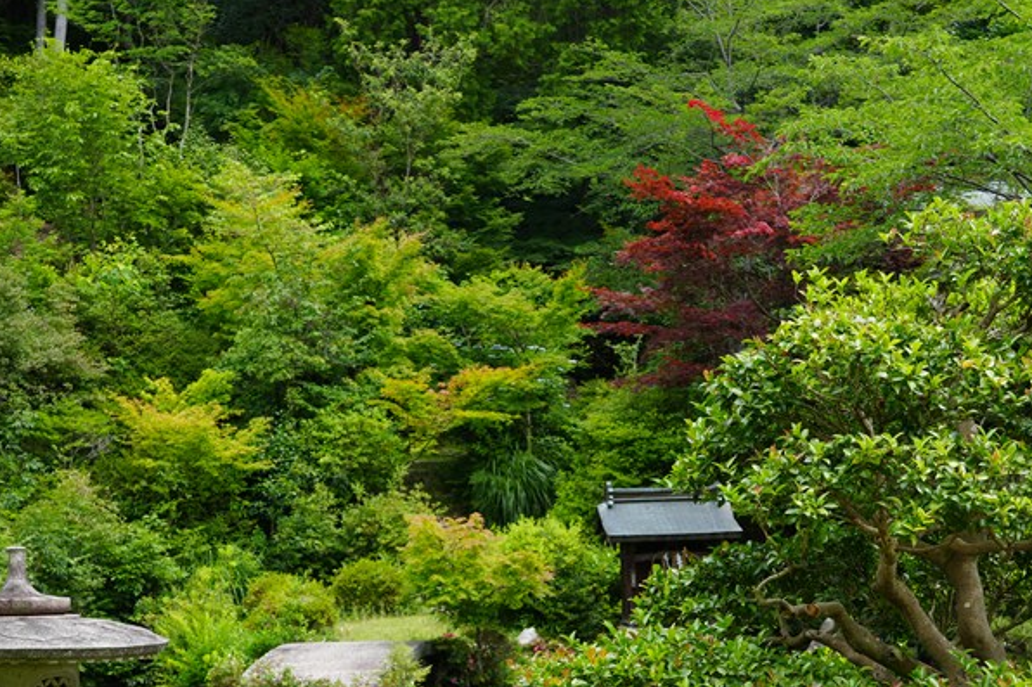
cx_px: 519
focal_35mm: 67
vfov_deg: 20.0
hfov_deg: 30.1
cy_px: 573
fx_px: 1920
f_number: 5
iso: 100
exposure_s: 1/160
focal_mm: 39
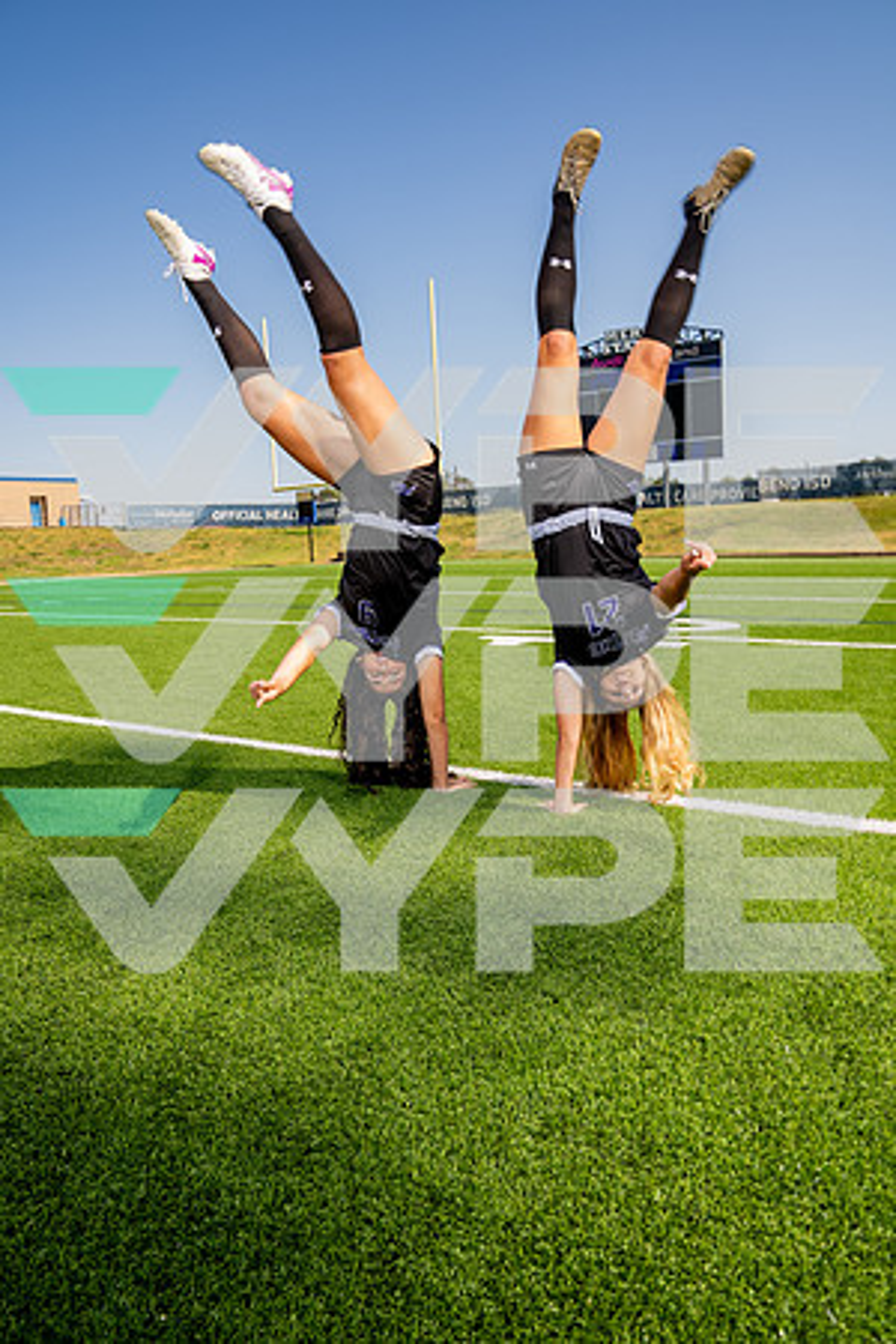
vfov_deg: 73.7
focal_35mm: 24
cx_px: 448
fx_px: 896
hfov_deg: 53.1
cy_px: 672
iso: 50
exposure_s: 1/125
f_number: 7.1
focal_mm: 24
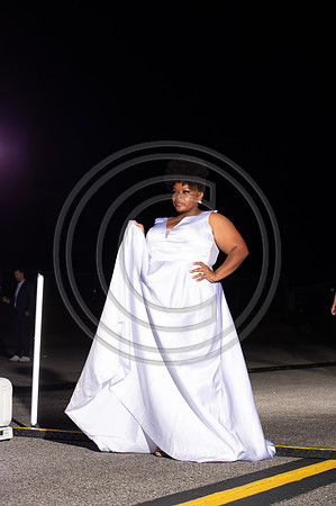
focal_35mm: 86
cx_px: 168
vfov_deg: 23.7
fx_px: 1207
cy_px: 253
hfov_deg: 15.9
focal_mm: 86
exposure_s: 1/200
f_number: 6.3
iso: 1000
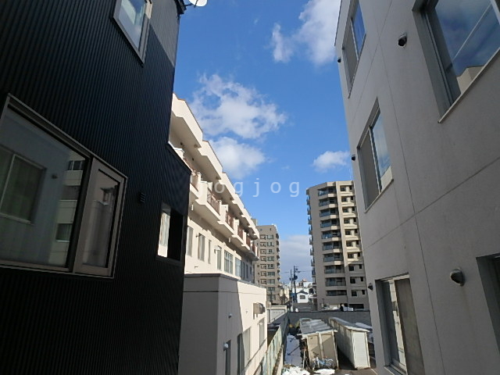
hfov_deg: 79.0
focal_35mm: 21
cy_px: 188
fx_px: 303
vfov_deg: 63.4
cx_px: 250
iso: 125
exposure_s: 1/800
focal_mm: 3.7
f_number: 6
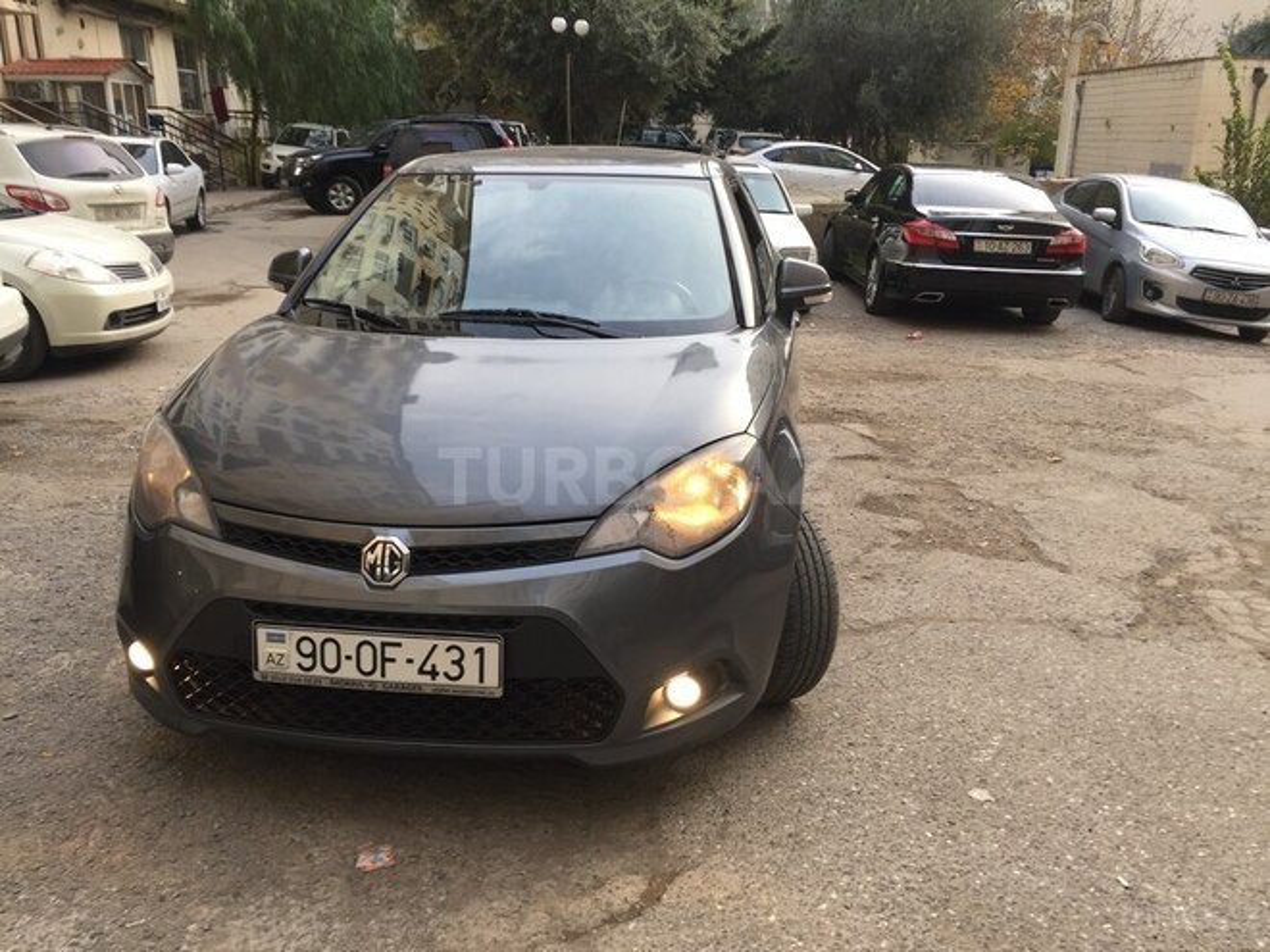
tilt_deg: -17.7
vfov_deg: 48.2
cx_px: 635
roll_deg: +0.3
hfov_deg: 61.7
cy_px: 476
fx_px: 1064
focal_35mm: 29
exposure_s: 1/50
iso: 32
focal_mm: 4.15
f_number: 2.2
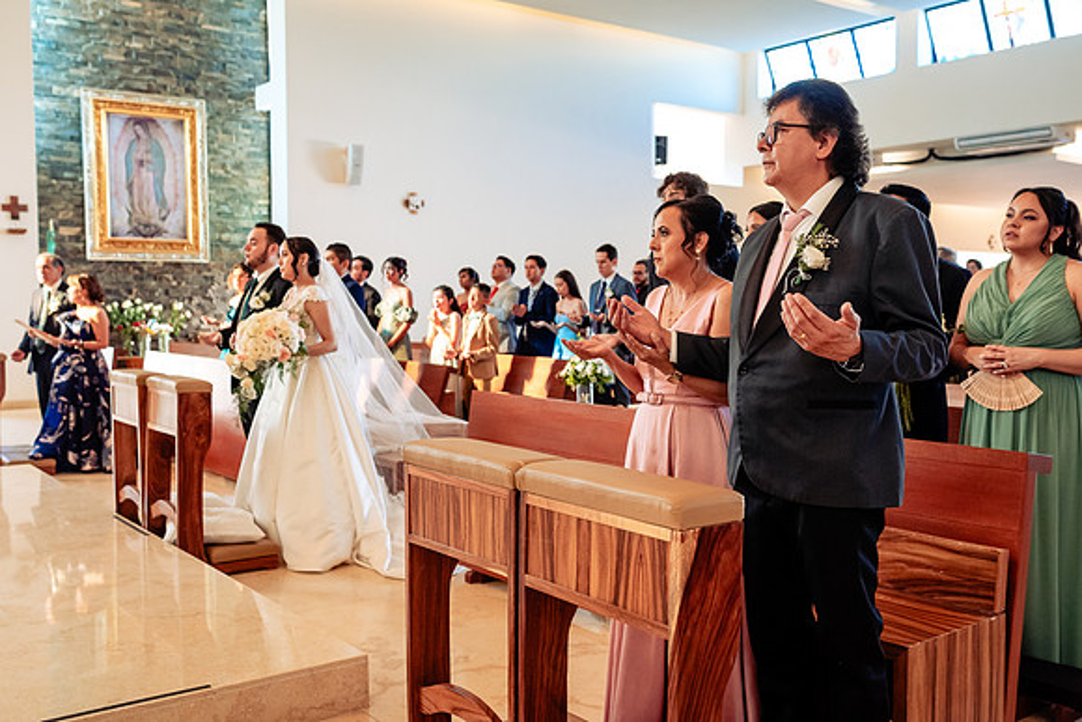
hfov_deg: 53.5
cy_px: 361
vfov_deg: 37.1
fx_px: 1074
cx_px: 541
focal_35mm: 36
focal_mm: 35
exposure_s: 1/125
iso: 2000
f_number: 4.5
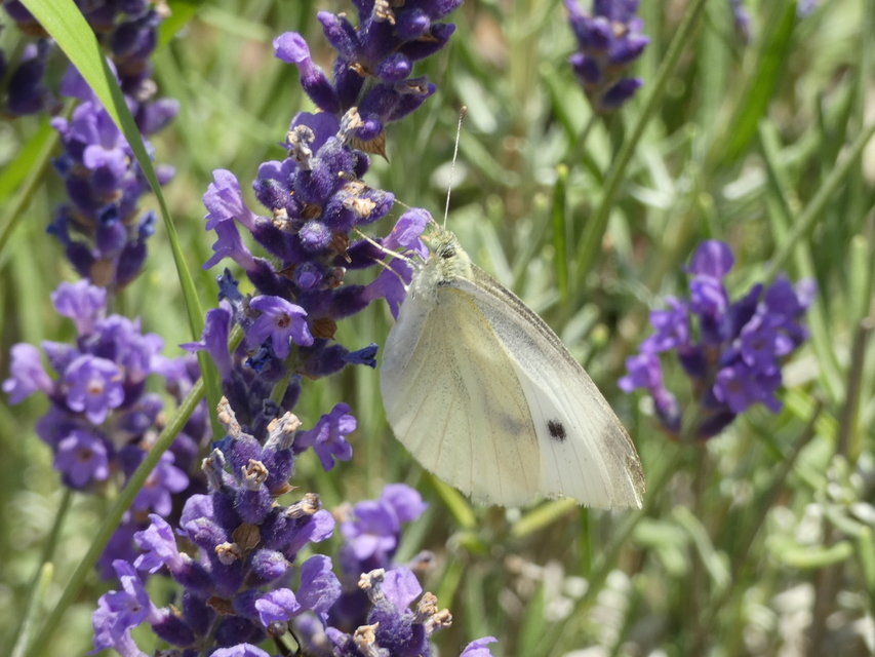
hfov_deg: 7.2
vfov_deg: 5.4
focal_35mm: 274
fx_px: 6927
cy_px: 328
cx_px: 438
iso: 80
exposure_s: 1/80
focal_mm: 49.1
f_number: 5.5
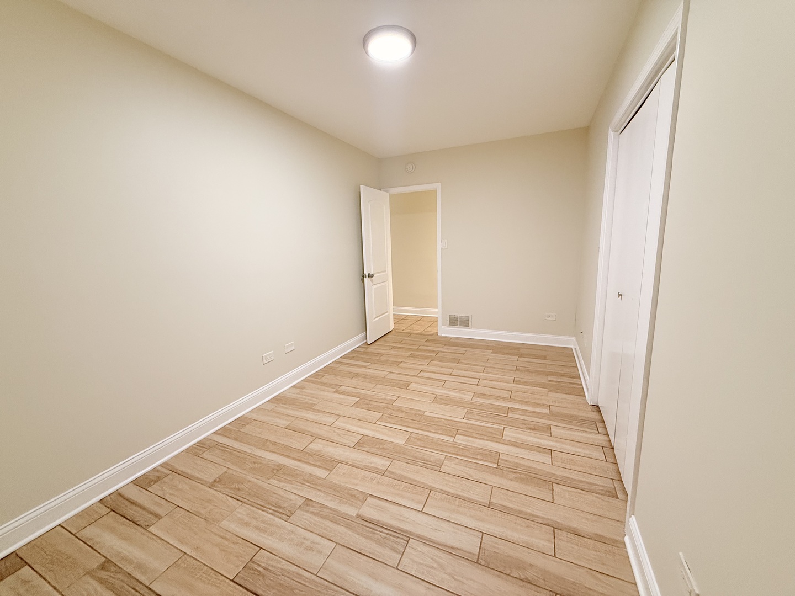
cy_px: 298
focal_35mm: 14
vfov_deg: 85.7
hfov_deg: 102.1
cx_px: 398
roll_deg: +1.1
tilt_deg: -9.4
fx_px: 322
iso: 200
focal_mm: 2.22
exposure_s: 1/60
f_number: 2.2
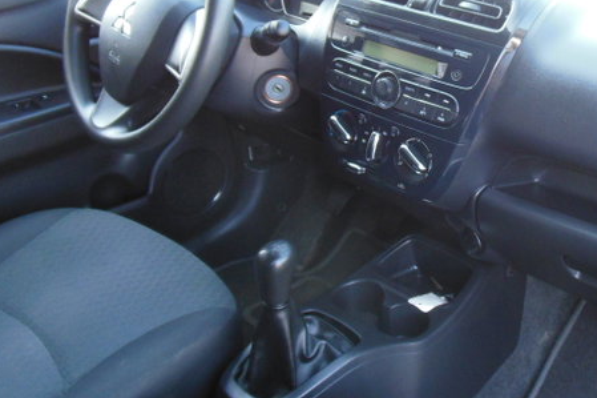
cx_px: 476
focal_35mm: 44
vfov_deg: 30.4
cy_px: 150
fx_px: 729
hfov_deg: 42.5
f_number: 3.2
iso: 400
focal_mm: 4.5
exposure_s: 1/60
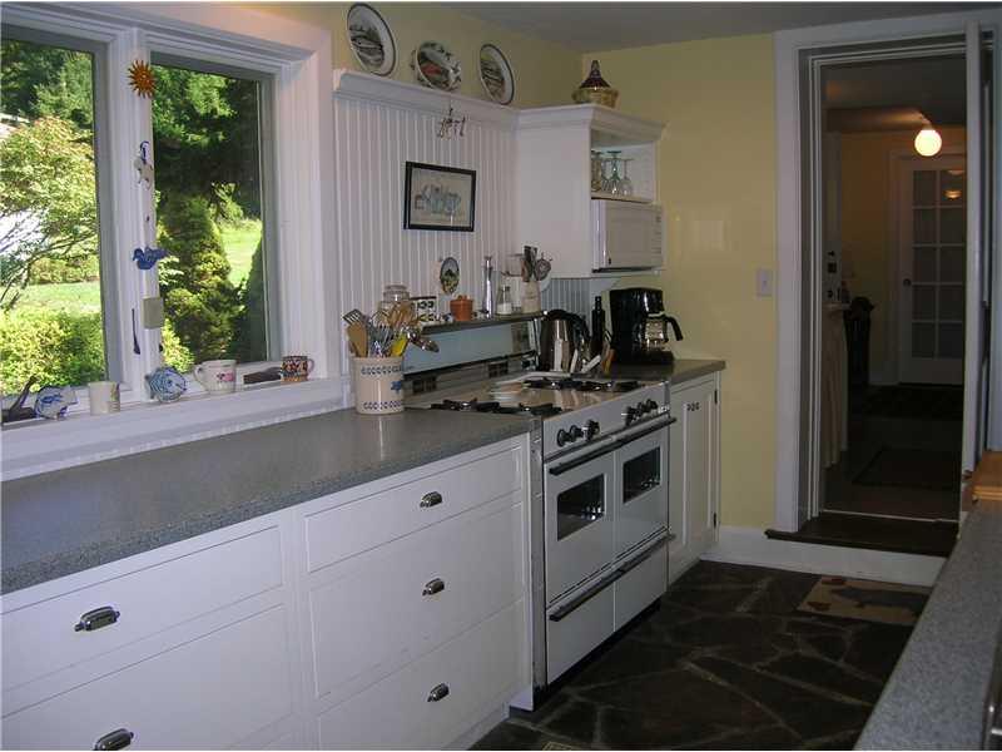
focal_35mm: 34
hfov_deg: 54.0
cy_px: 376
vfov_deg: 41.8
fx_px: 984
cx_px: 501
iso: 50
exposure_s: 1/60.1
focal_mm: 5.7
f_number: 2.9
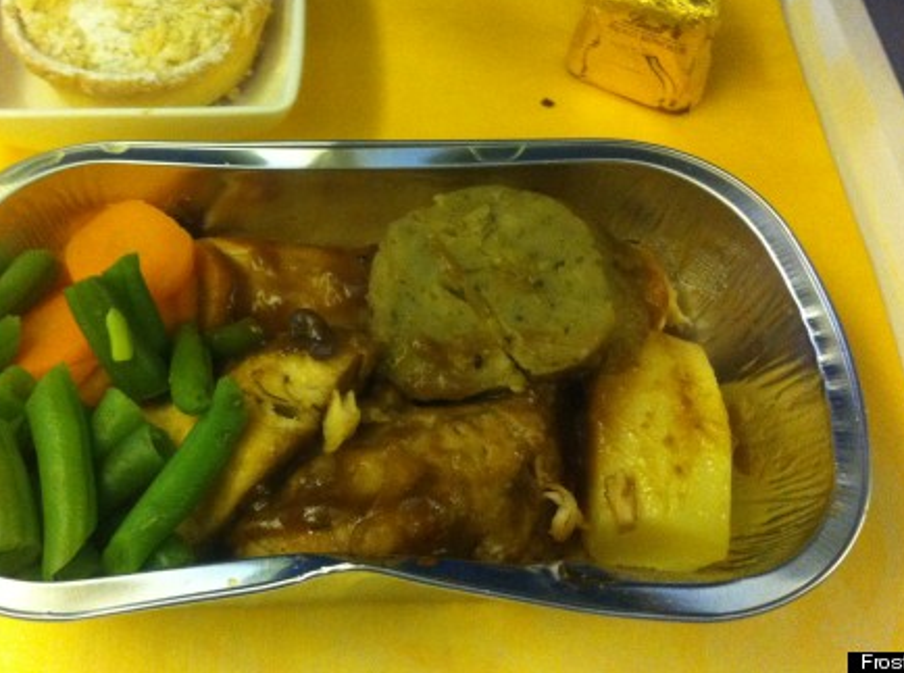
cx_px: 325
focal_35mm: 46
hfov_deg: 41.0
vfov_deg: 31.2
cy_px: 232
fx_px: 1198
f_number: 2.8
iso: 500
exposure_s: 1/15
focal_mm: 3.85
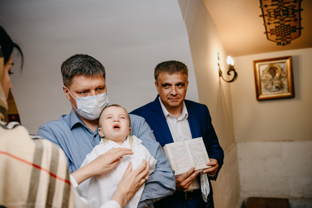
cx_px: 156
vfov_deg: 30.5
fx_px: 381
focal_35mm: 44
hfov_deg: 44.5
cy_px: 104
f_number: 3.5
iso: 500
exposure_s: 1/160
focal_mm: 42
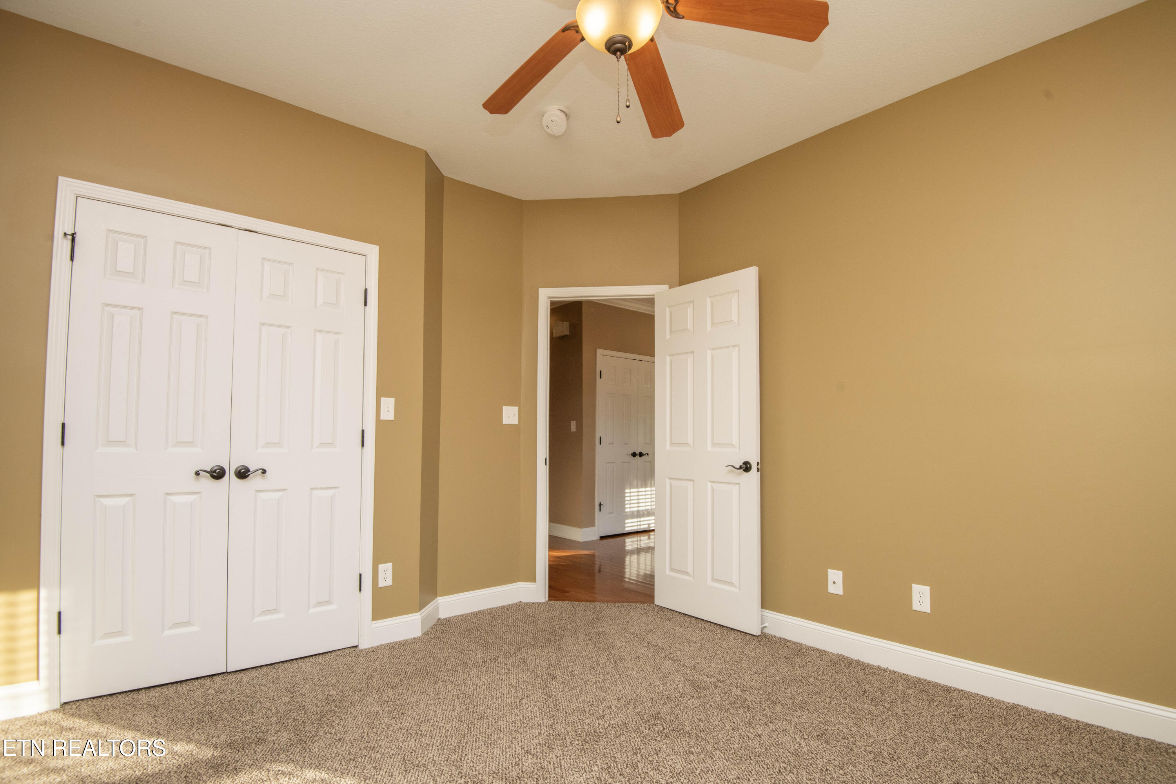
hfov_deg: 96.7
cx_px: 588
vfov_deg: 73.7
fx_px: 523
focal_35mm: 16
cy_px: 392
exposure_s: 1/160
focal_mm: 16
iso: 500
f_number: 10
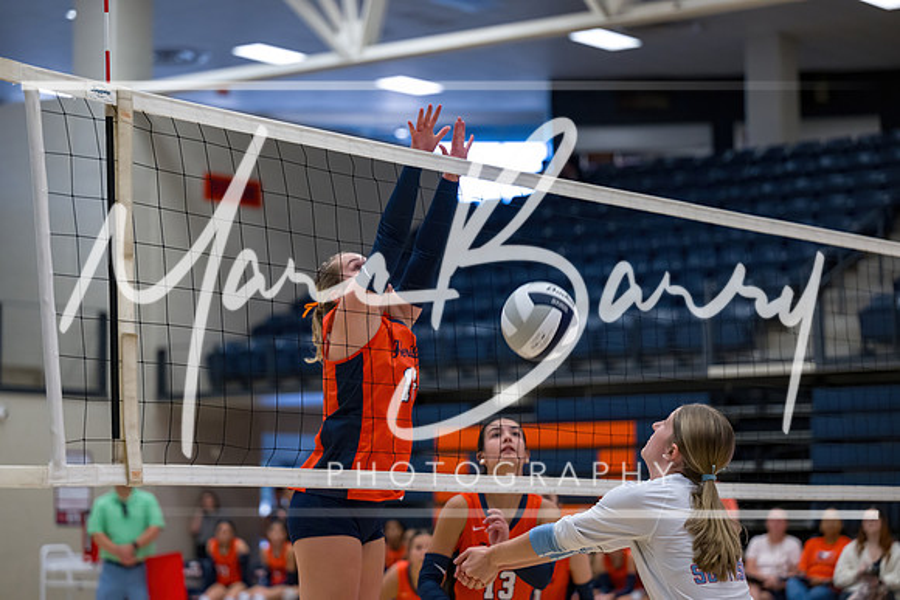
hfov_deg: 21.5
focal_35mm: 95
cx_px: 450
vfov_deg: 14.4
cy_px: 300
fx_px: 2375
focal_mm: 95
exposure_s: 1/1000
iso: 2500
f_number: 2.8
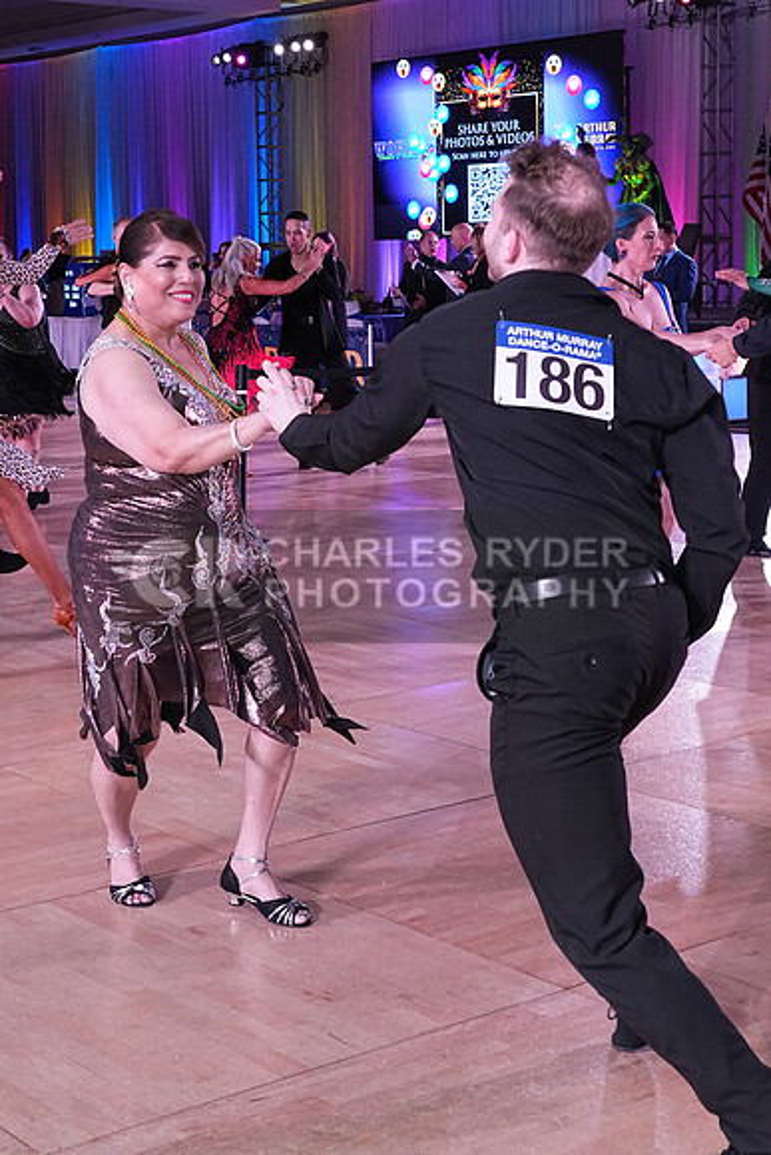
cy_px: 578
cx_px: 386
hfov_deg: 23.4
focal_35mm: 58
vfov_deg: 34.5
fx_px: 1862
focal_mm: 39
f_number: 8
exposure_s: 1/250
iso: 3200
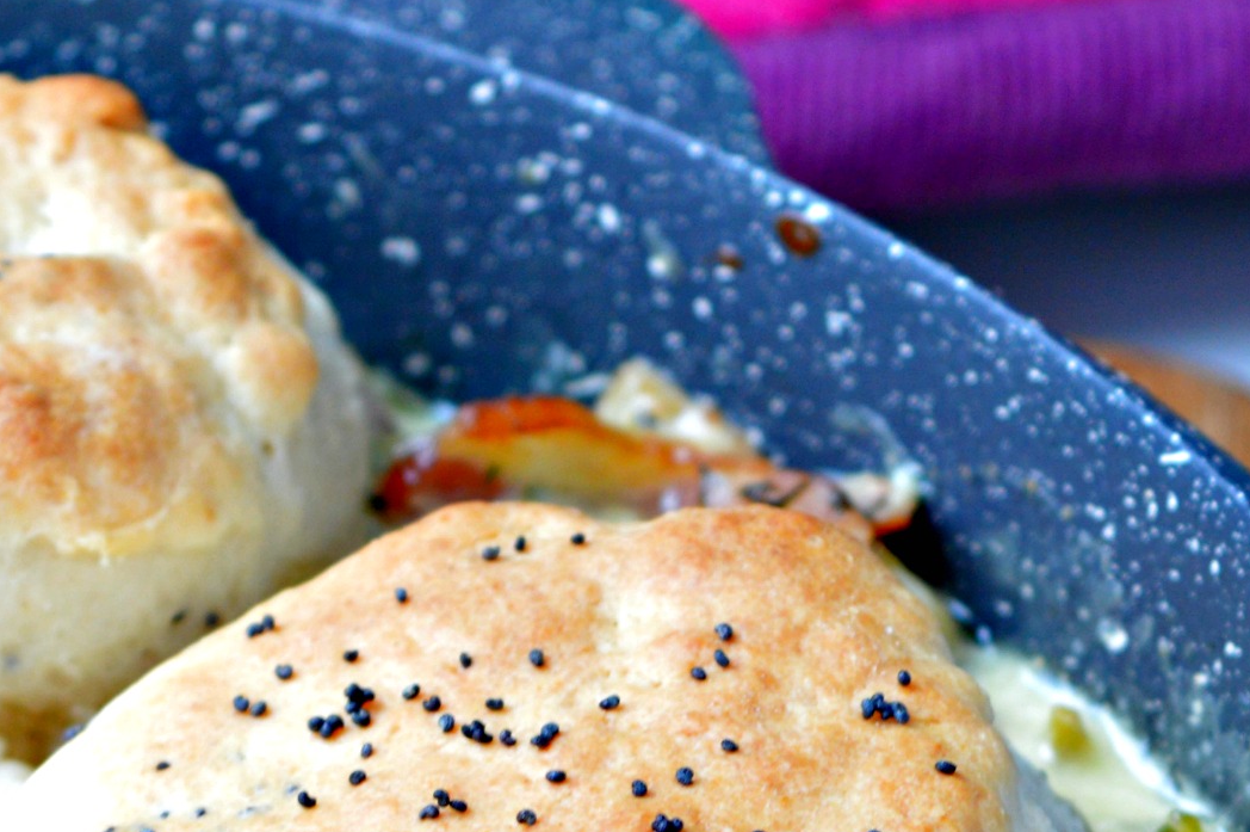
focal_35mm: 262
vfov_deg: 5.2
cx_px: 52
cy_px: 1211
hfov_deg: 7.8
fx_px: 9075
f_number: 5.6
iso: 400
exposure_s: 1/40
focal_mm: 55
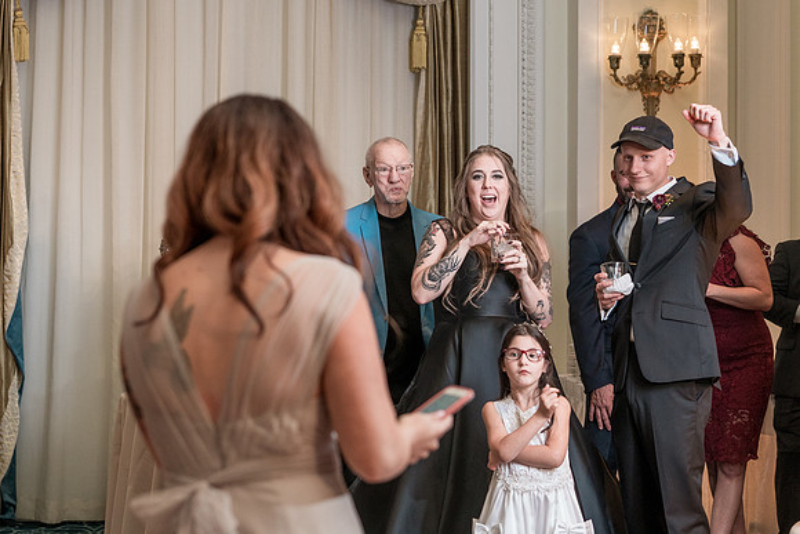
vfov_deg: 16.5
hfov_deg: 24.5
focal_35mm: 83
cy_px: 248
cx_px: 366
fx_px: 1842
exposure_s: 1/200
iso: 2000
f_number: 4
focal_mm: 70
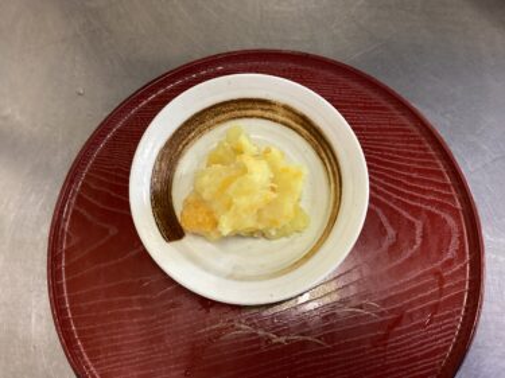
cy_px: 189
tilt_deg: -75.5
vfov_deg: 45.4
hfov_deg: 58.4
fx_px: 452
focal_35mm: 31
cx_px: 252
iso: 160
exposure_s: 1/50
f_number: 2.4
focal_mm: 3.3
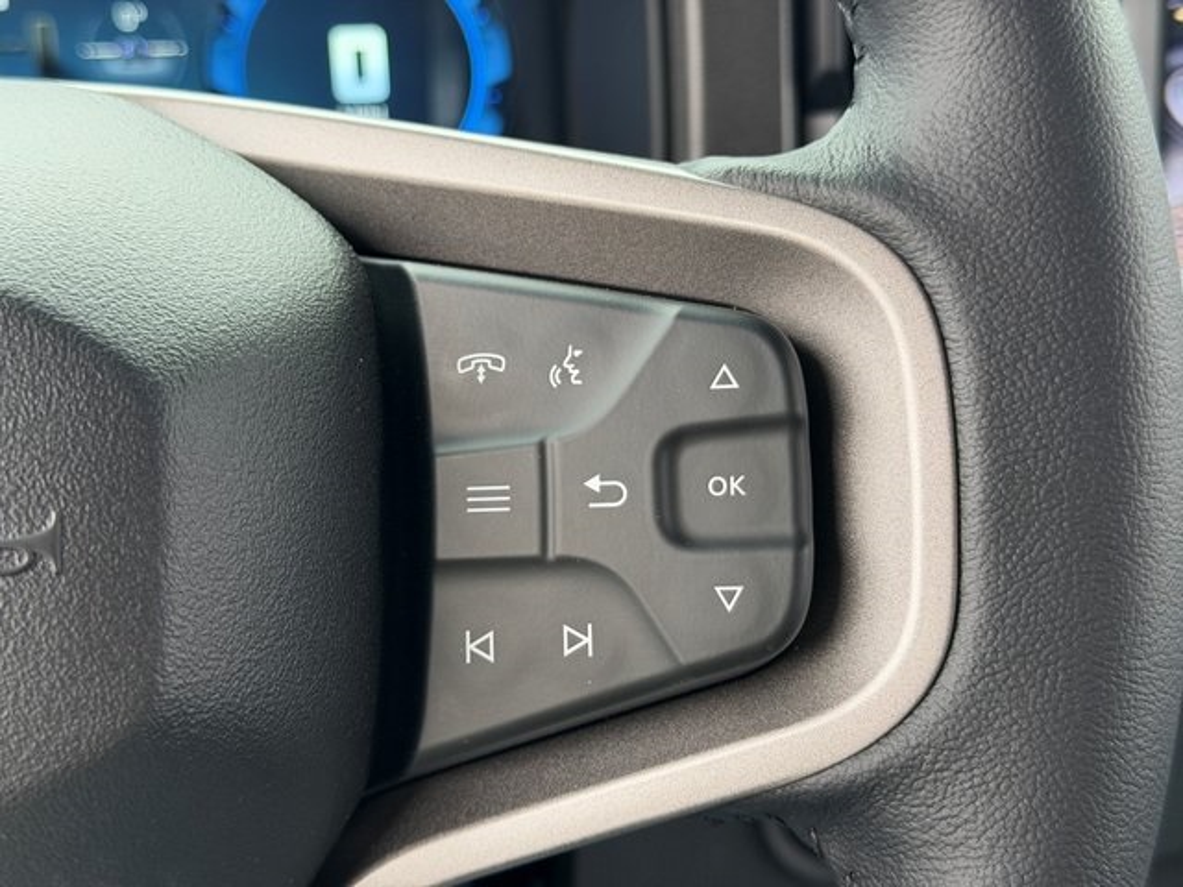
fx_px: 1640
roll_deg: -0.6
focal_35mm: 48
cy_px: 444
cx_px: 592
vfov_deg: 30.3
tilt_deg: -21.4
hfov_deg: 39.7
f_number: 1.78
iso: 100
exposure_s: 1/110
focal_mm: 6.76
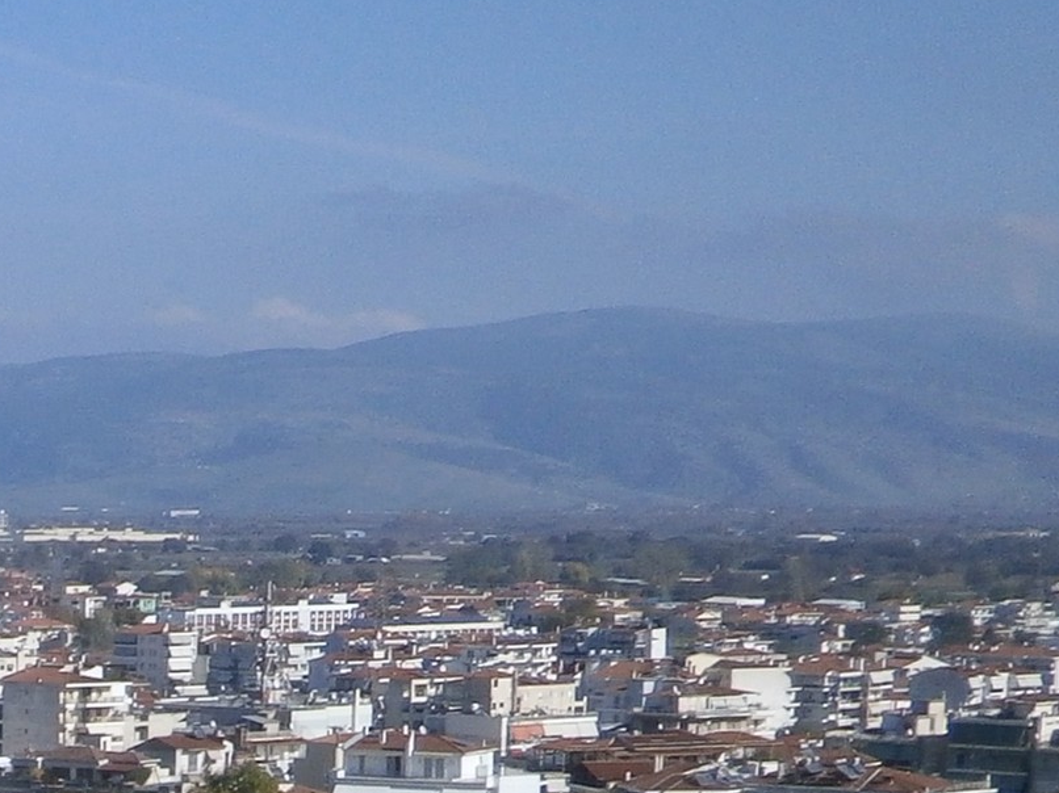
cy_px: 1191
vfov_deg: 10.7
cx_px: -435
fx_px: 4068
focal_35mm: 133
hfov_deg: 14.1
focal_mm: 5.5
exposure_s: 1/2000
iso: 100
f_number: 2.9
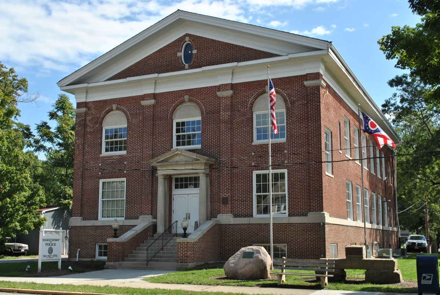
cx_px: 220
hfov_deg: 43.6
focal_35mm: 45
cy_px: 148
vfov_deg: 29.9
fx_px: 551
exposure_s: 1/250
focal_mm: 30
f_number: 8
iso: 100
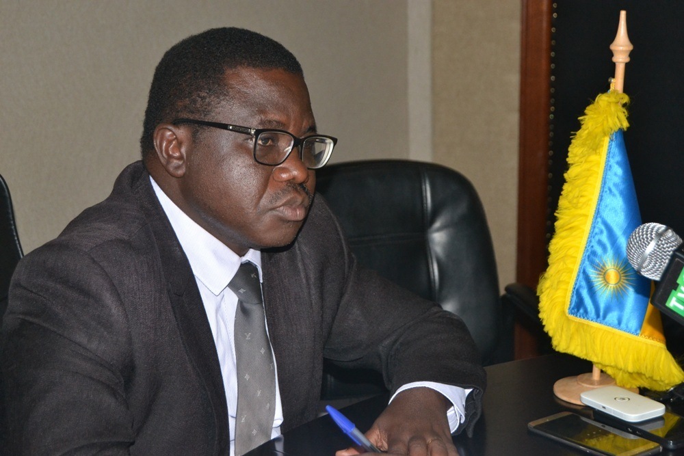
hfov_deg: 27.0
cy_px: 228
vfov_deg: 18.2
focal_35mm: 75
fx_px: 1425
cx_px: 342
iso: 1600
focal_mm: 50
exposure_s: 1/60
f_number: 5.6
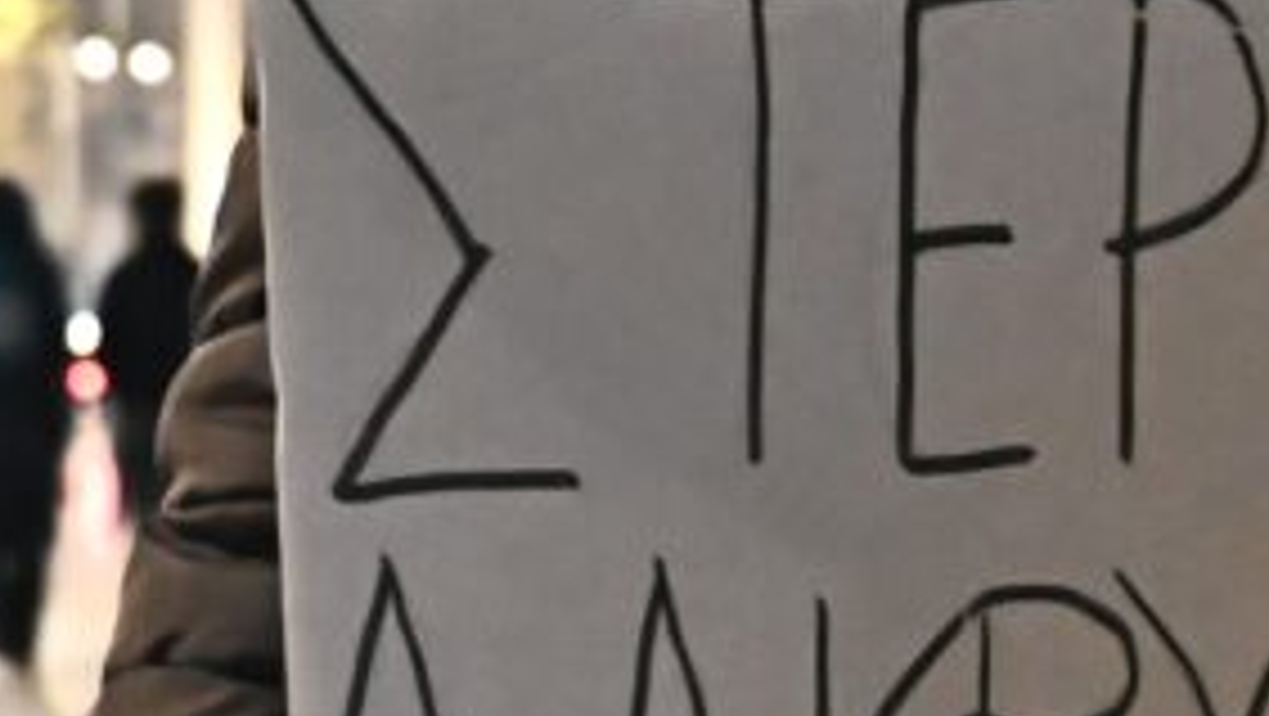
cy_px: 946
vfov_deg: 8.7
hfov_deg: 15.3
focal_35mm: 137
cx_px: 1341
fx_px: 4613
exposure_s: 1/60
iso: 16000
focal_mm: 24
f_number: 4
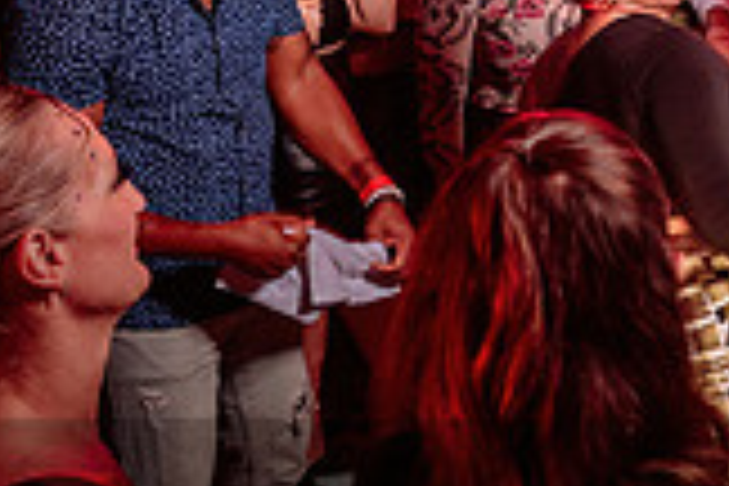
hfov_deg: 21.6
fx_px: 1741
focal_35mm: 86
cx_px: 918
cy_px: -47
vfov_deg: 15.5
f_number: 3.2
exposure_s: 1/40
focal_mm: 24
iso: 800
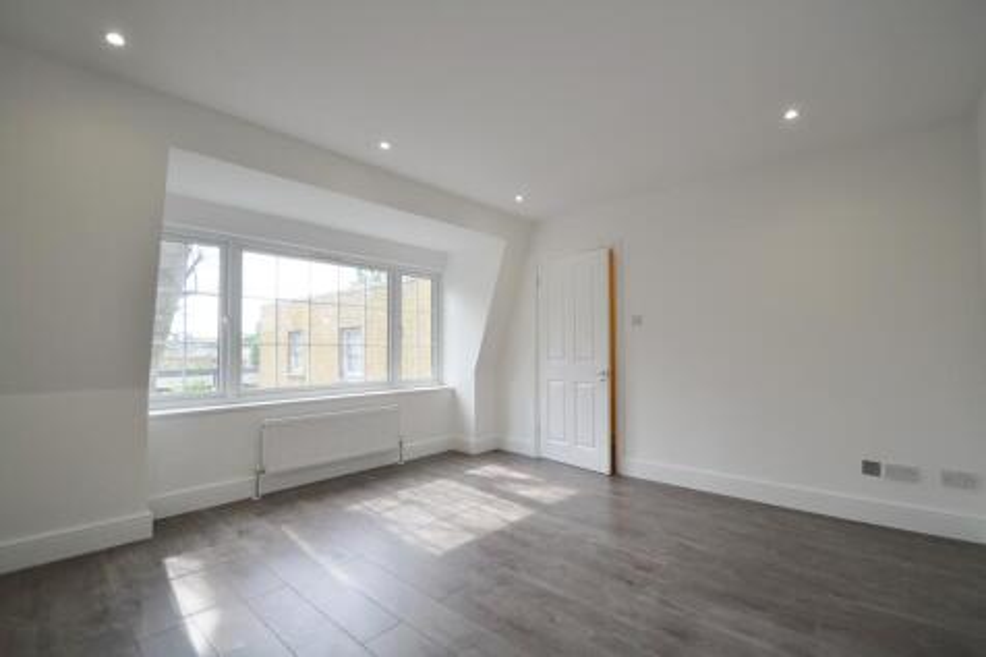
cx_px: 493
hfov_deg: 100.4
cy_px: 328
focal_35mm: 15
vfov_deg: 77.3
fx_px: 411
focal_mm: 10
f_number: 5.6
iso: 100
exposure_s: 1/60
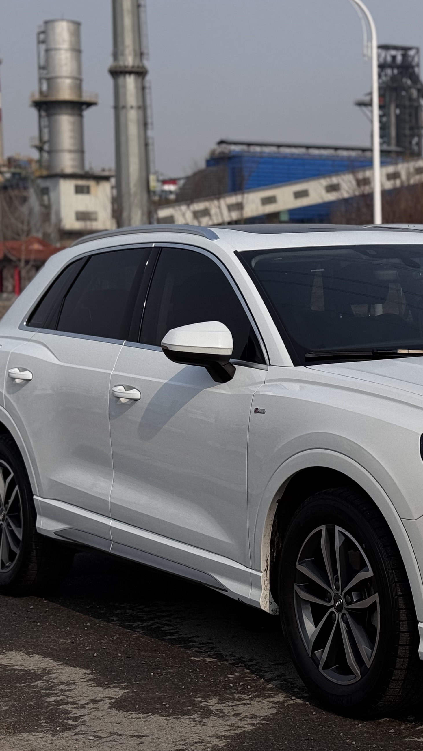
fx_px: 1615
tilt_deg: -3.6
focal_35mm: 81
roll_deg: +0.2
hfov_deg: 14.5
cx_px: 476
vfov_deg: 26.2
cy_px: 337
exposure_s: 1/7092
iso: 64
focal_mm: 6.76
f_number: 1.78
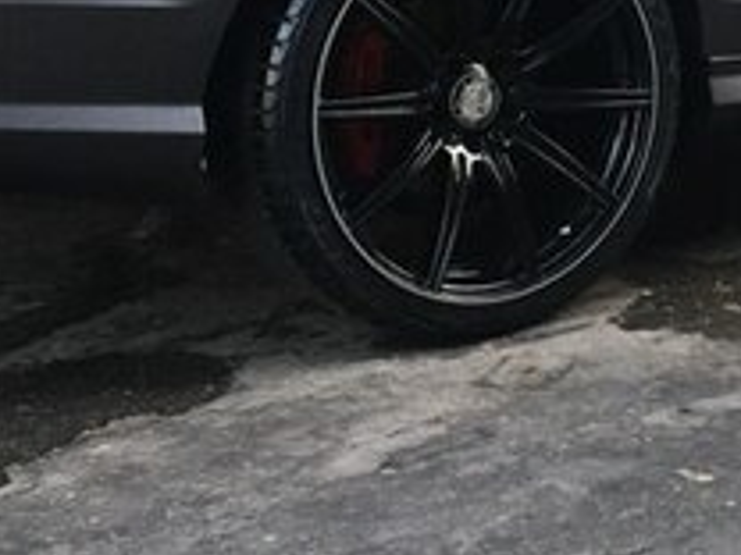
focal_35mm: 92
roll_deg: +0.5
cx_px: 634
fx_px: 1969
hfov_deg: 21.0
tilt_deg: -0.8
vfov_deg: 15.4
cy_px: -123
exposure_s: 1/33
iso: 25
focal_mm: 4.15
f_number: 2.2
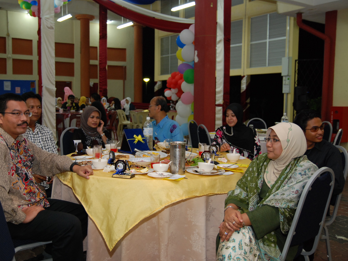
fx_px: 392
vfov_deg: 36.8
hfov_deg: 47.8
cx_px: 158
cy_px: 130
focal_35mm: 39
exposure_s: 1/60
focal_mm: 24
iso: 500
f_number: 2.8
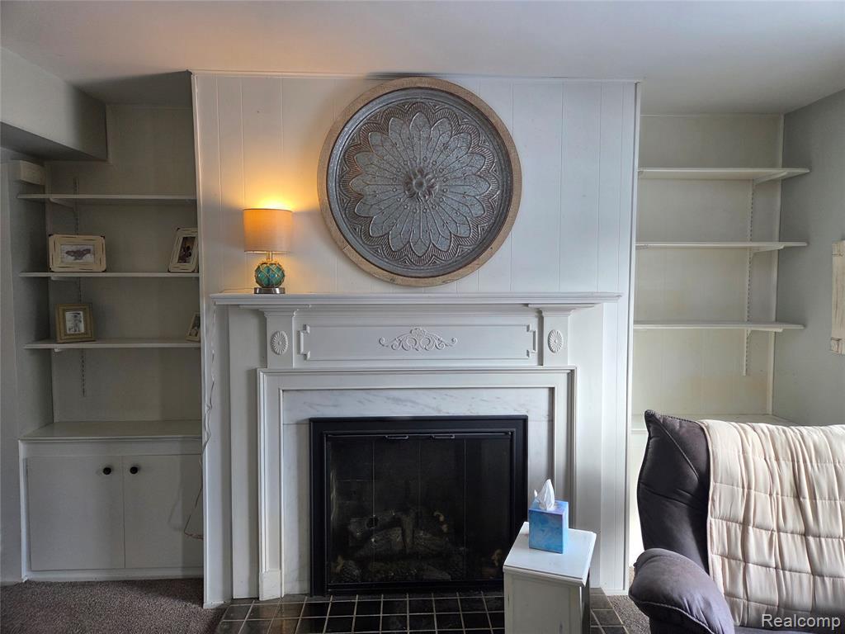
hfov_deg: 73.9
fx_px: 561
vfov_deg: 58.9
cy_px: 317
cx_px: 422
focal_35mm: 23
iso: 80
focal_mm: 5.4
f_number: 1.8
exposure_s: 1/120
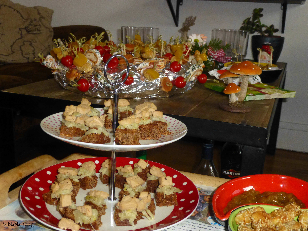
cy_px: 116
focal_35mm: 41
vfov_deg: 35.1
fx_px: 365
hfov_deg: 45.8
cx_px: 154
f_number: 3.9
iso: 800
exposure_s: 1/60
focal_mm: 7.4
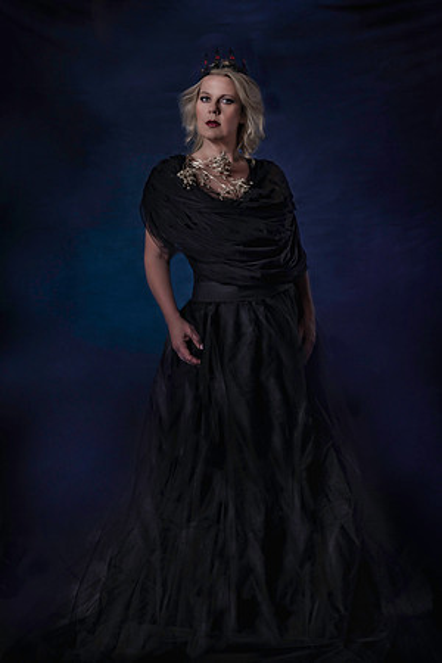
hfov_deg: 53.1
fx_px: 442
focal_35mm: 24
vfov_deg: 73.7
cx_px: 221
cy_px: 332
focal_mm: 24
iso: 200
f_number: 9
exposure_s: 1/160
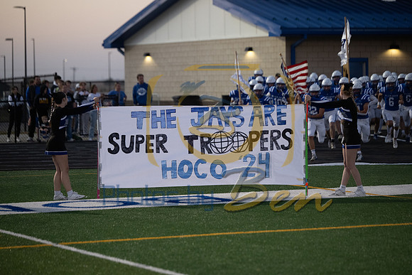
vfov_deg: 10.6
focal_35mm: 130
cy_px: 138
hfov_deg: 15.8
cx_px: 206
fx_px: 1488
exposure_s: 1/1250
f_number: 2.8
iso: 2500
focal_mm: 130
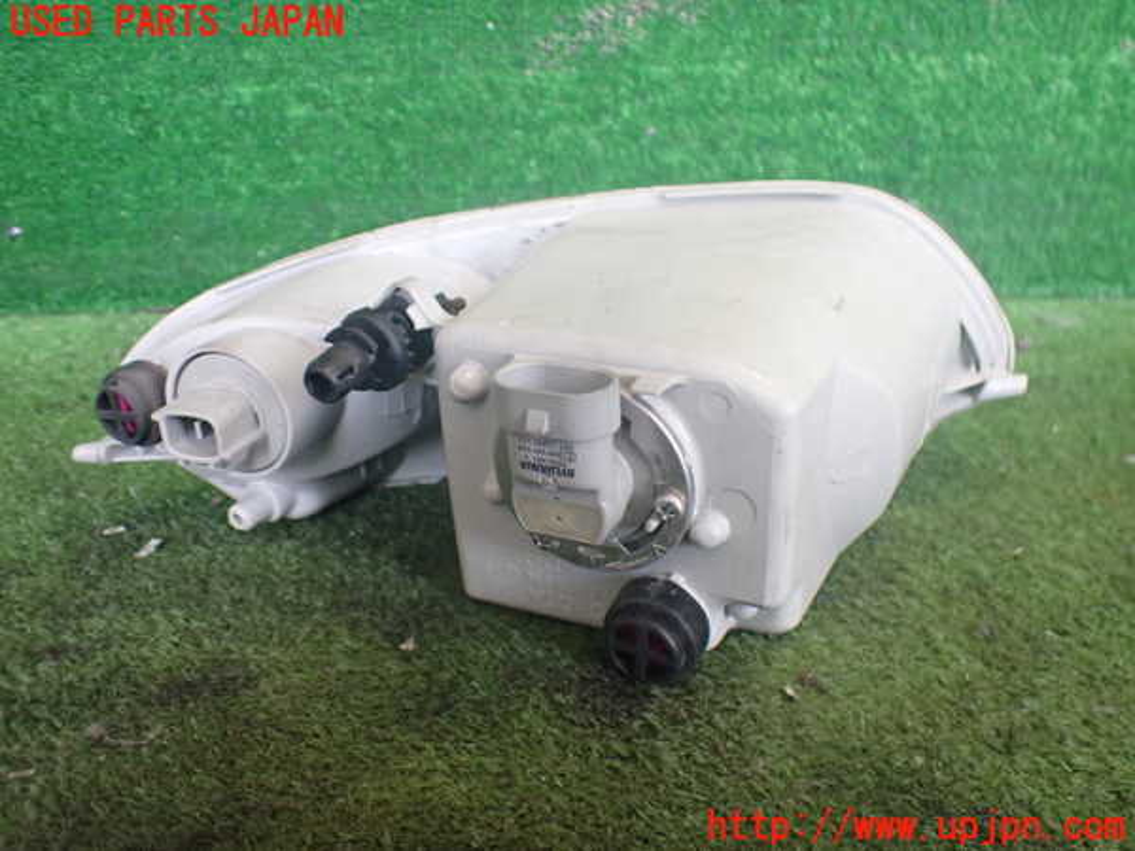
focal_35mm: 30
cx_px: 568
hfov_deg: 60.0
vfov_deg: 46.8
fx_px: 984
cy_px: 426
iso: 500
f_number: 2.3
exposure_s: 1/125
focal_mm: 5.4
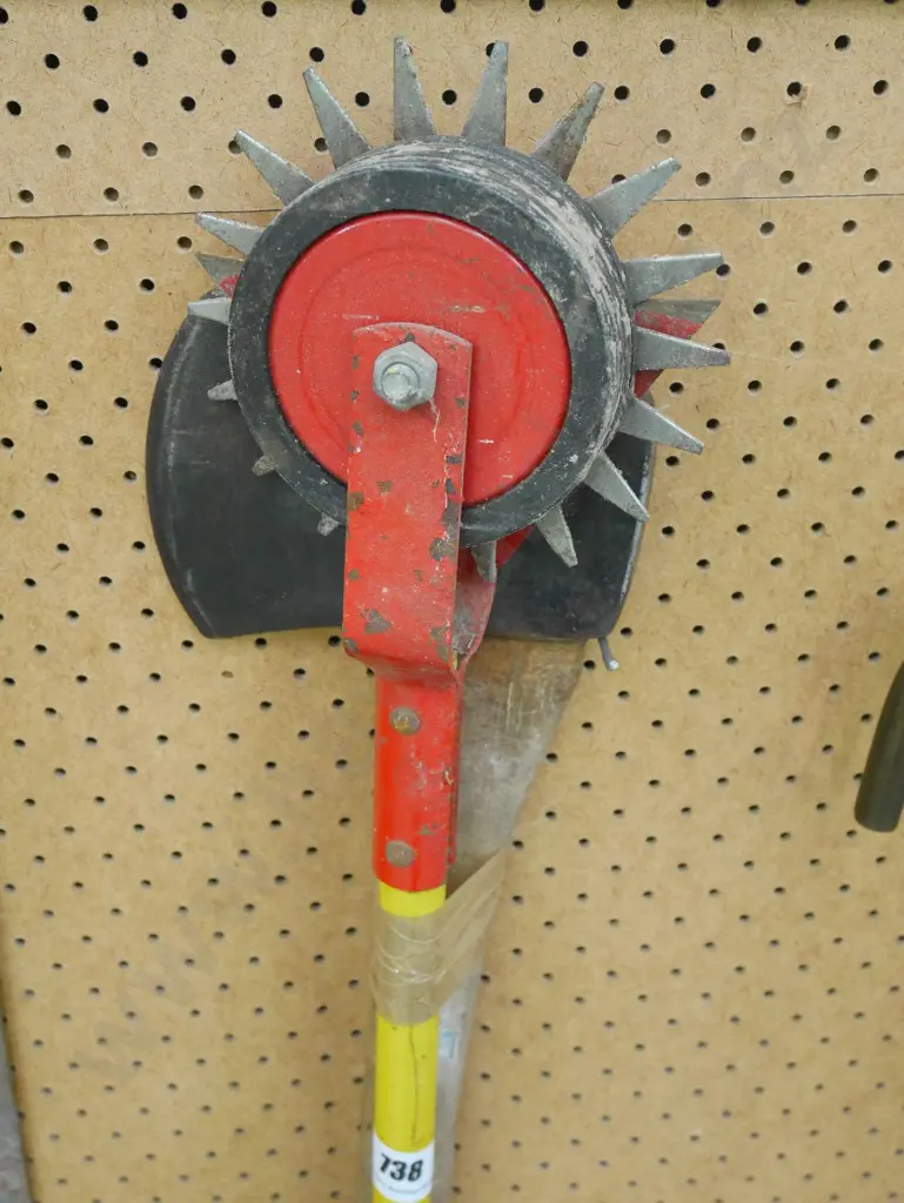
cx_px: 452
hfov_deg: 32.9
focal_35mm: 44
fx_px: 1531
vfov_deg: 42.9
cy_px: 602
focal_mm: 22
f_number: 4.8
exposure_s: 1/25
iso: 3200
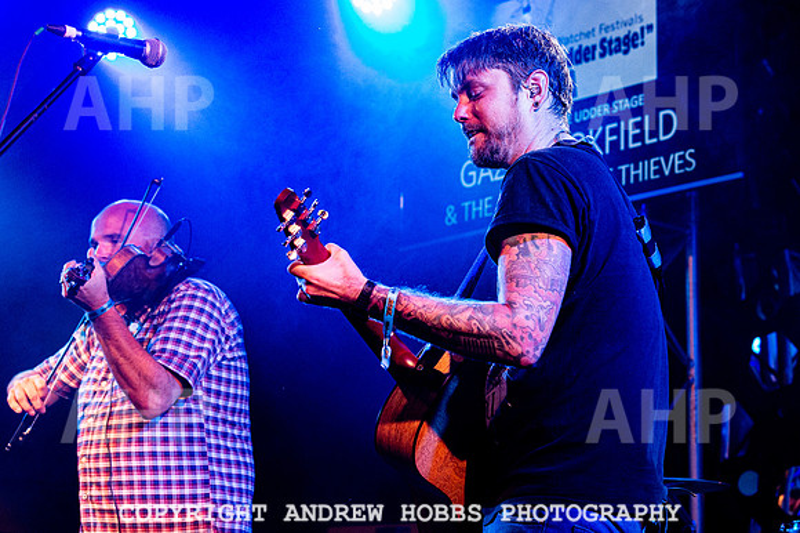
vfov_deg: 15.8
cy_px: 242
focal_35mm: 87
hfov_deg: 23.4
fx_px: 1924
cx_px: 490
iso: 4500
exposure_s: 1/800
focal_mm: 70
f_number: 4.5
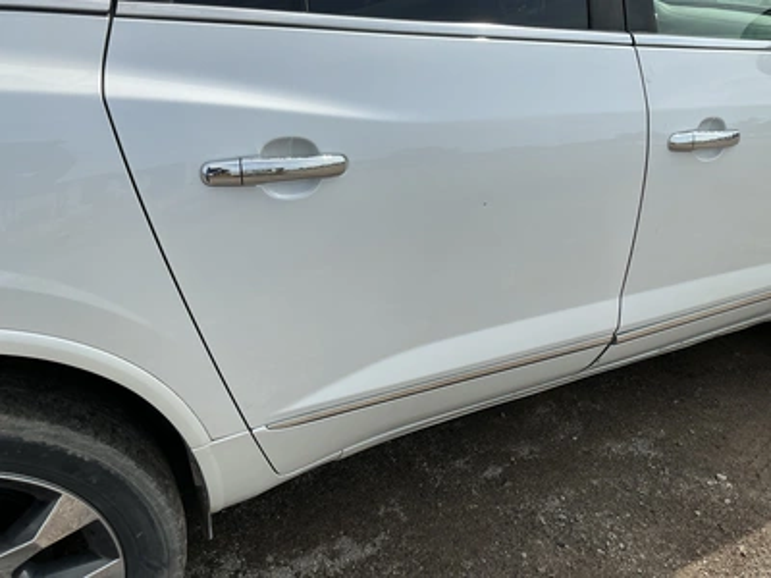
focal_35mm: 28
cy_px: 289
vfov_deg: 49.7
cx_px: 386
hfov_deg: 63.4
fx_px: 624
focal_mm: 3
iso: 25
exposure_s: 1/1626
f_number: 1.8
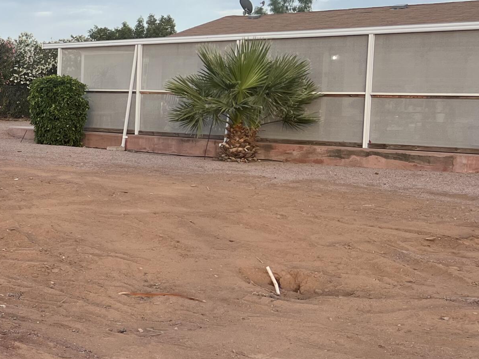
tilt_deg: -5.6
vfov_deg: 22.6
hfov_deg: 26.2
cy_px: 160
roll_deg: -0.9
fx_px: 899
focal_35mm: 65
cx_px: -115
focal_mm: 5.7
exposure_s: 1/873
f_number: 1.5
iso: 50
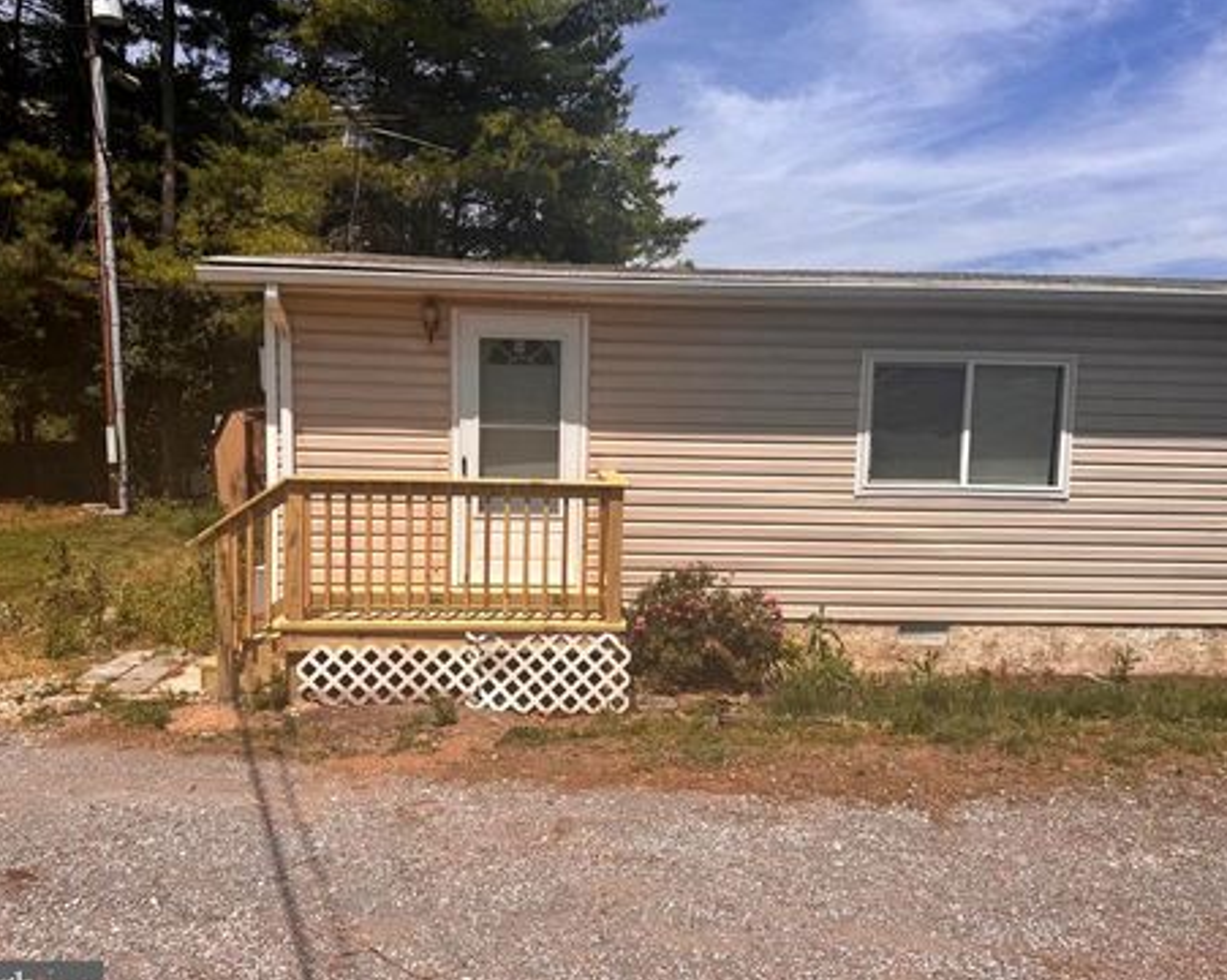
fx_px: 943
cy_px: 505
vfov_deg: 54.9
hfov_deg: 66.1
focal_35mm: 26
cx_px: 618
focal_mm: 6.76
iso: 80
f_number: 1.78
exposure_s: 1/7092
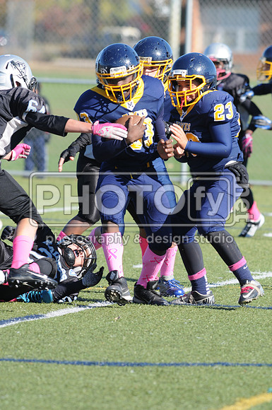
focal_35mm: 450
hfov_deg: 3.0
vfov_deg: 4.6
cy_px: 205
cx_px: 136
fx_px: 5115
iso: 200
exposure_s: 1/500
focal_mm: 300
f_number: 6.3
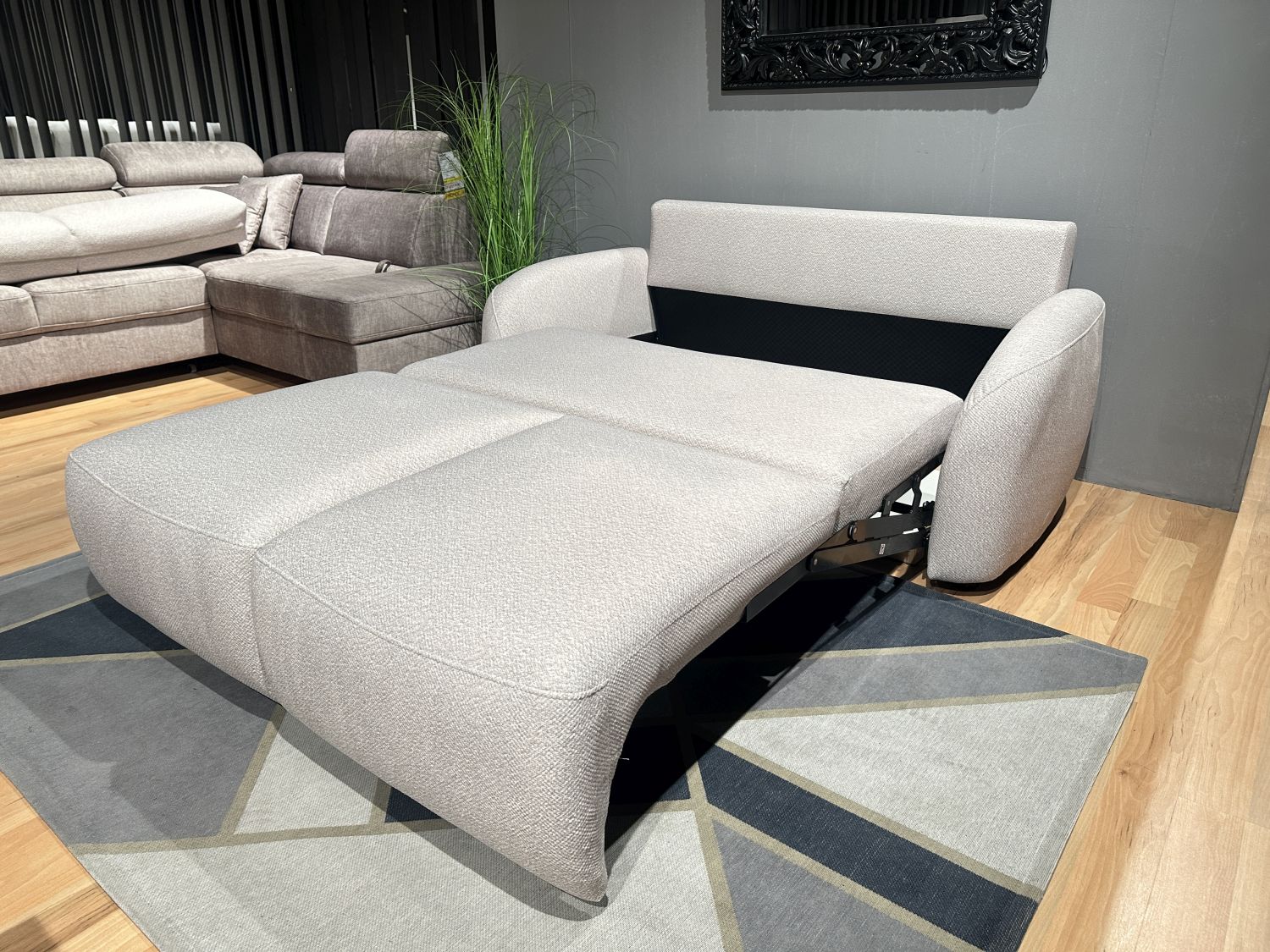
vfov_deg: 56.8
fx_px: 881
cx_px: 635
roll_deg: +1.0
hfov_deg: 71.6
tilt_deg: -20.3
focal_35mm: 24
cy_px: 476
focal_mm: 6.86
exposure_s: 1/100
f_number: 1.78
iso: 160
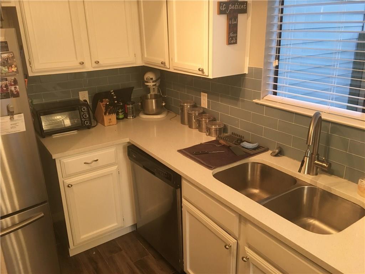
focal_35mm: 29
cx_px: 182
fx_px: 306
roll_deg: +2.2
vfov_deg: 48.2
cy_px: 137
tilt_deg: -19.2
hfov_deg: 61.7
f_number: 2.2
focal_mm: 4.15
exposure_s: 1/24
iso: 200
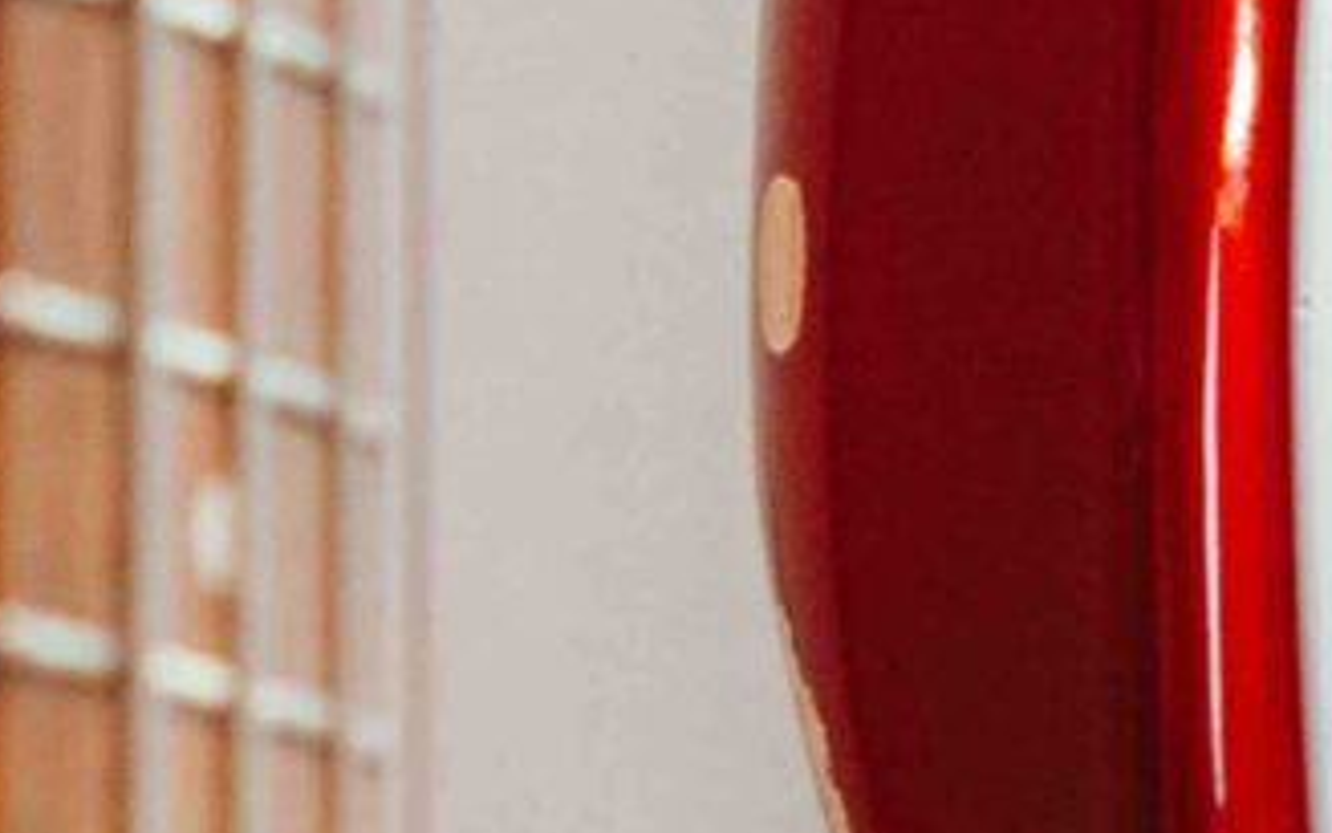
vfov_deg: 2.3
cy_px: 3131
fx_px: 20184
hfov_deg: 3.7
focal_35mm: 556
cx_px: 2798
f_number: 4
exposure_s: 1/200
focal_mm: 70
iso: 1600
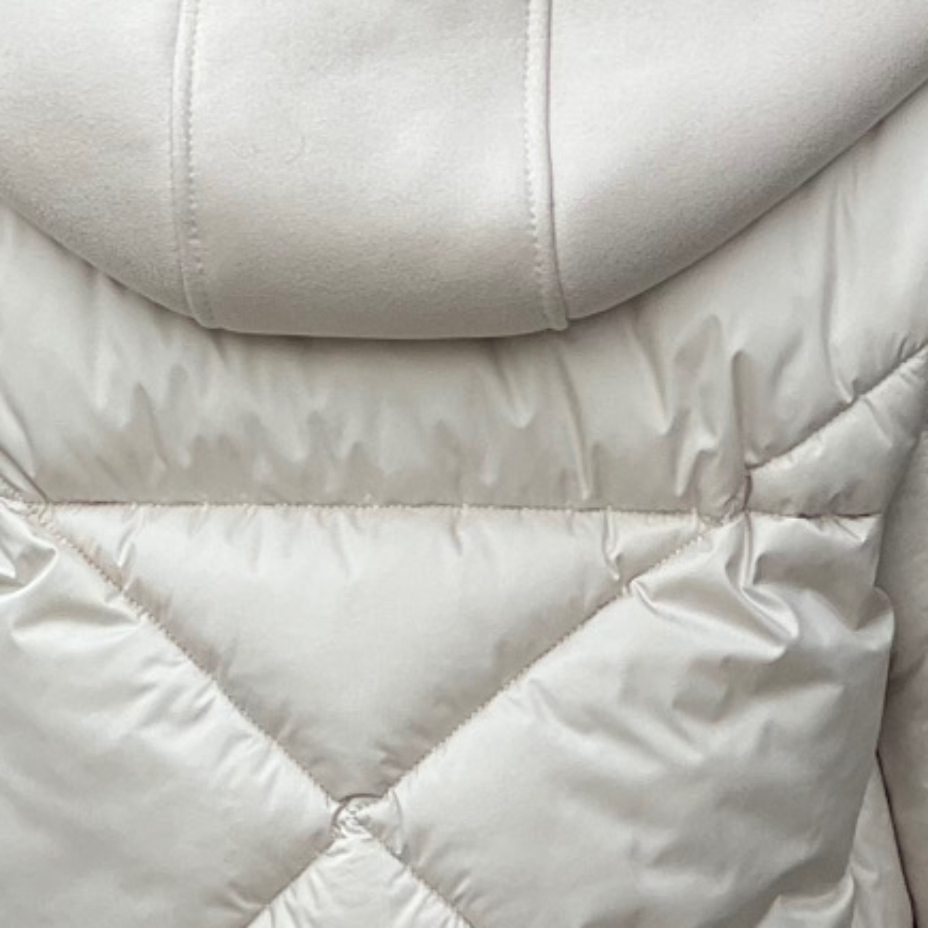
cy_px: 562
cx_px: 224
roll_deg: +0.2
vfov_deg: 6.6
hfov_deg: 6.6
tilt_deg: -3.2
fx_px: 8098
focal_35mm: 267
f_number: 2.8
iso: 32
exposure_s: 1/368
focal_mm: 9
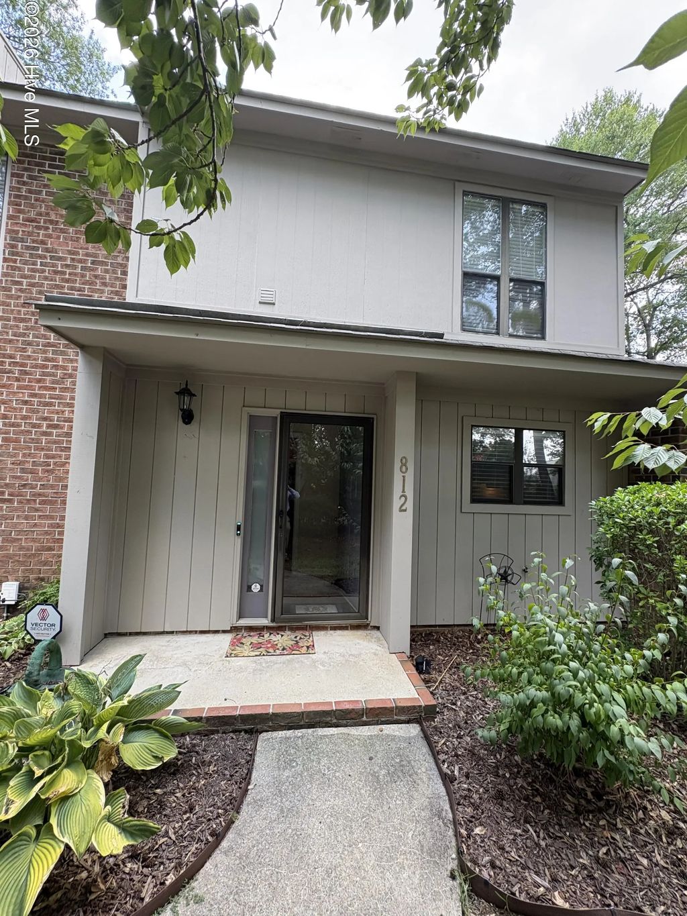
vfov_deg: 102.1
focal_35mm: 14
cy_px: 458
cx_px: 344
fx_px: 370
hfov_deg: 85.7
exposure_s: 1/99
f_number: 2.2
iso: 80
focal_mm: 2.22
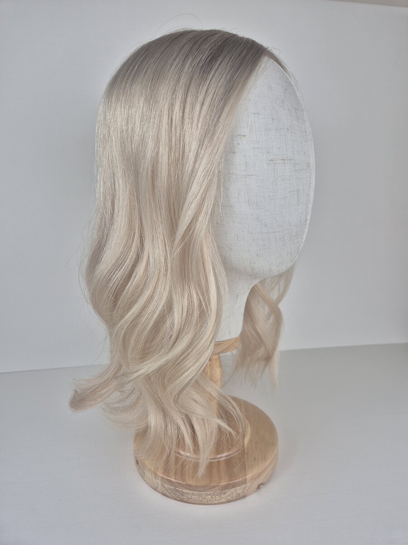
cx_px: 204
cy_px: 272
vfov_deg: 73.9
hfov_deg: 58.9
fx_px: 361
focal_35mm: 23
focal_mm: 5.4
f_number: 1.8
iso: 32
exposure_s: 1/100
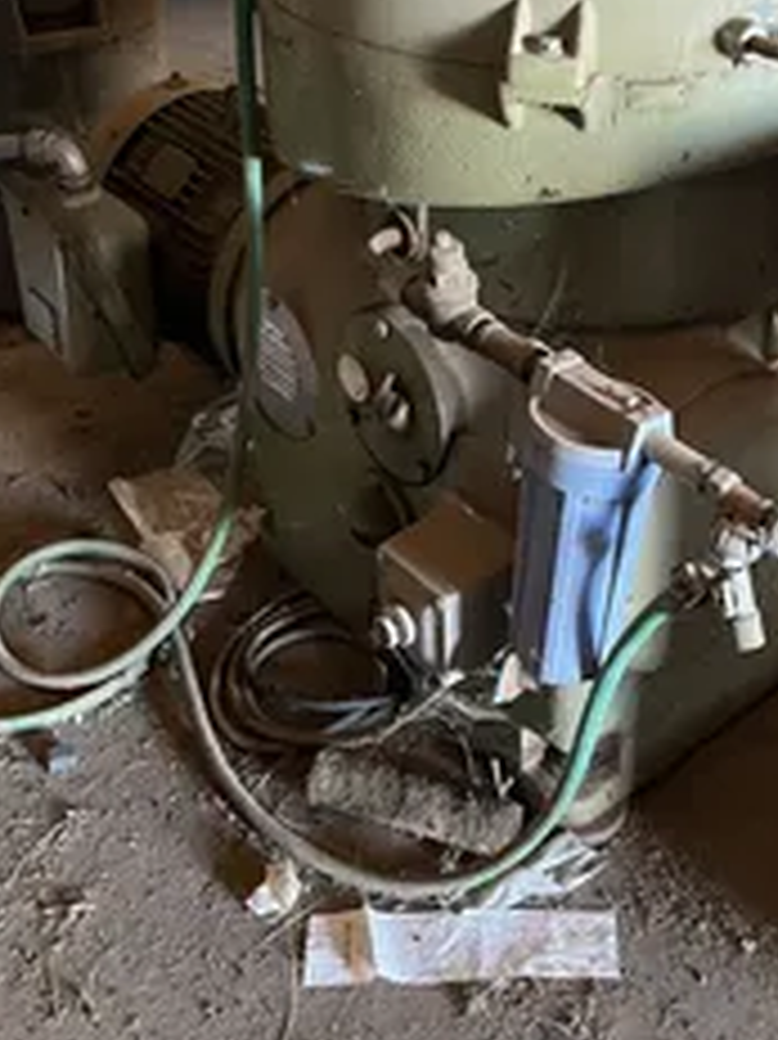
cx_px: 522
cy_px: 198
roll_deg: +0.3
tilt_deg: -25.9
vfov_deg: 40.3
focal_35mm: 45
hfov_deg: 31.9
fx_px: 1350
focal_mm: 5.1
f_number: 1.6
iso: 500
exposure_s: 1/47
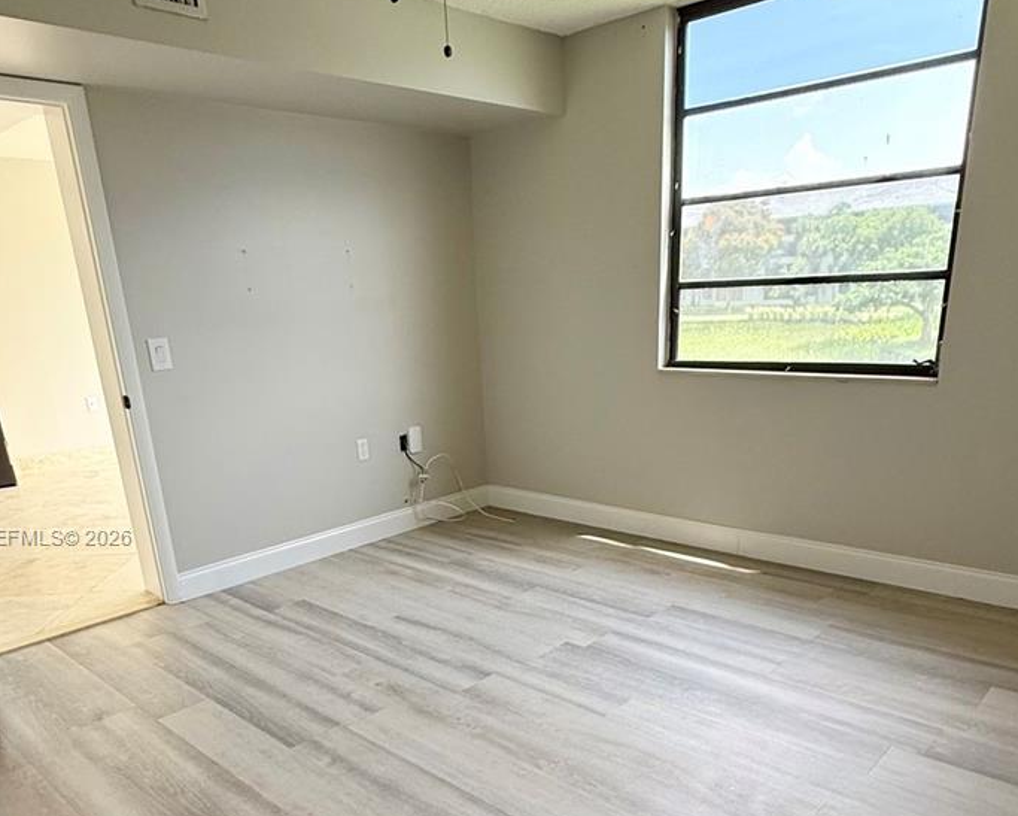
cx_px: 525
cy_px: 539
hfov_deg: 70.2
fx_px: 723
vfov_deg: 57.6
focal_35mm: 24
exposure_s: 1/120
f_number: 2.2
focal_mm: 2.22
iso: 125
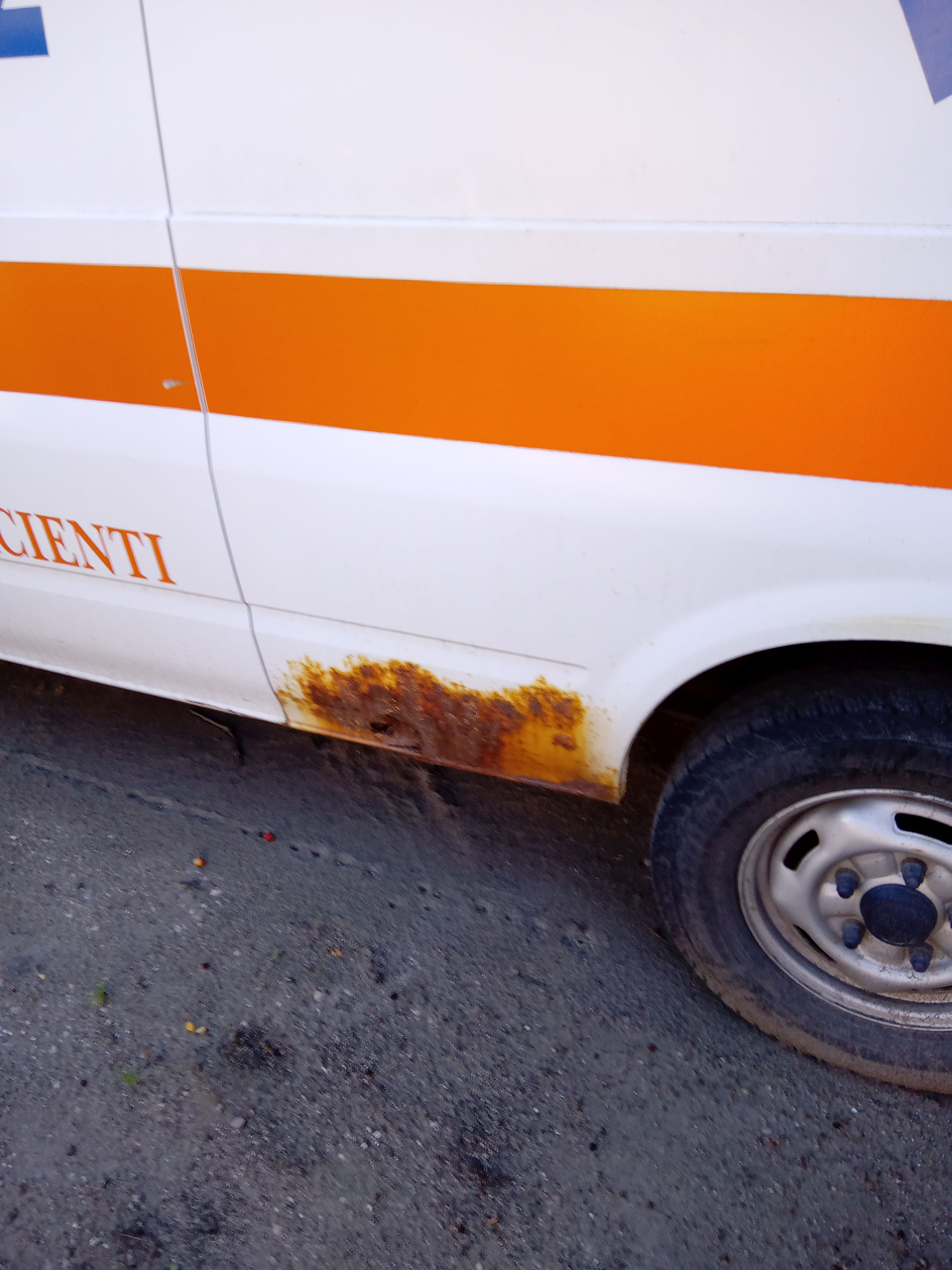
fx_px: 1027
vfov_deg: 63.4
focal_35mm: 28
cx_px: 476
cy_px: 635
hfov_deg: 49.7
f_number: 2
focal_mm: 3.54
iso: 111
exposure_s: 1/158
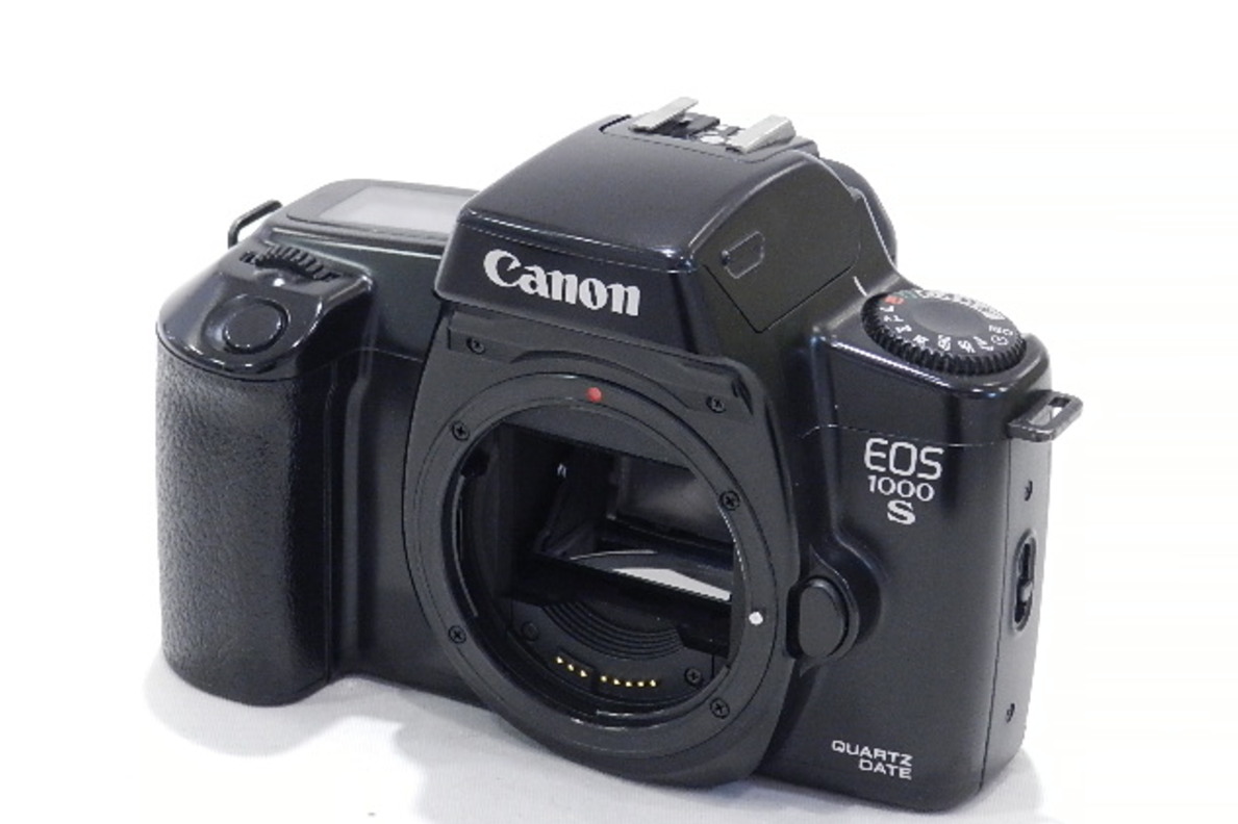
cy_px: 413
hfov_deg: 19.5
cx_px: 616
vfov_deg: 13.0
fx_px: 3610
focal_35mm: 105
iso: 800
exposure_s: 1/25
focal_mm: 17.7
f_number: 4.6
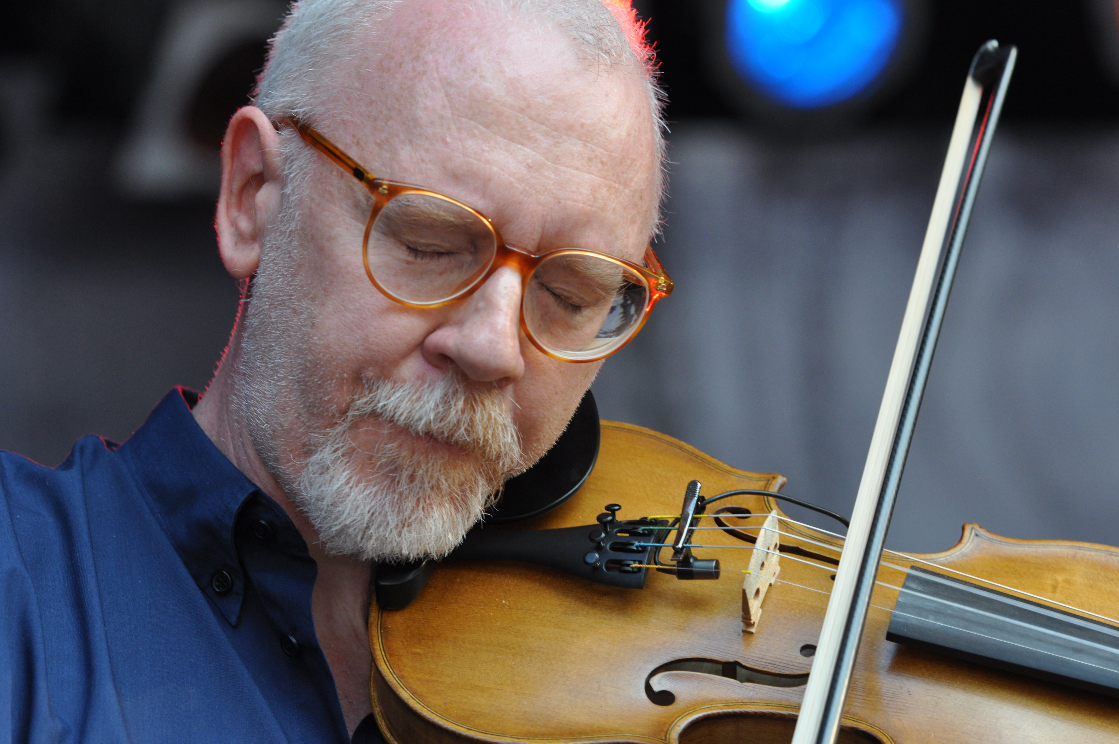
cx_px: 560
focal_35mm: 195
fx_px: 6054
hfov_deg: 10.6
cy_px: 372
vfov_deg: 7.0
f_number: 4
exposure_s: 1/250
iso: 640
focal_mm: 130
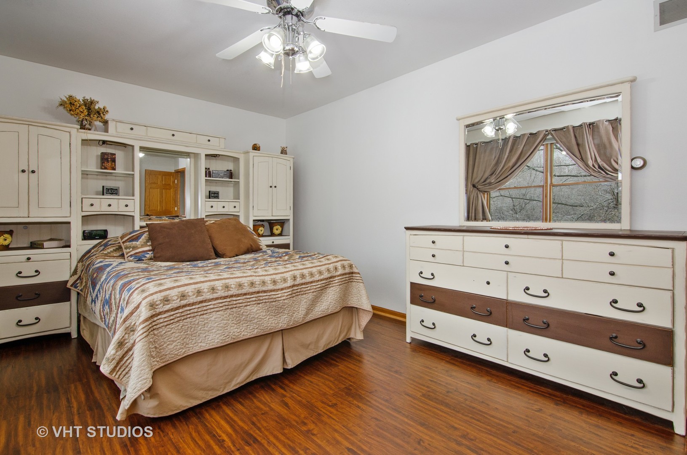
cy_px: 228
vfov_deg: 71.8
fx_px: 314
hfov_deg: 95.1
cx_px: 344
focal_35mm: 16
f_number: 9
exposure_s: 1/8
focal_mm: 11
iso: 200
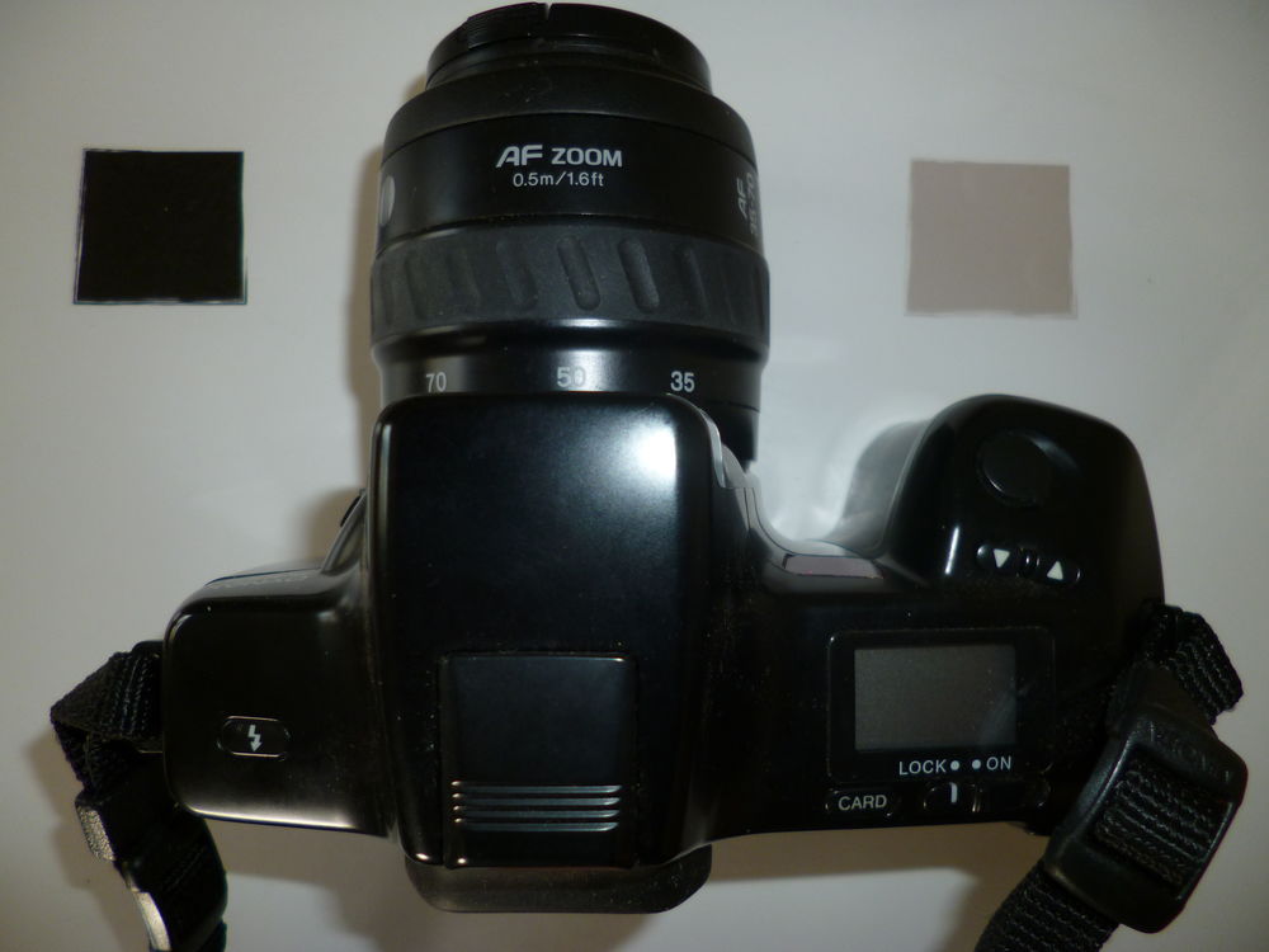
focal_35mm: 24
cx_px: 634
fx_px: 880
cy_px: 476
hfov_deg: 71.6
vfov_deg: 56.8
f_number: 2.5
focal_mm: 4.3
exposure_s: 1/60
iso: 100
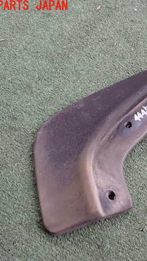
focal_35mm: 44
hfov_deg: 26.1
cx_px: 137
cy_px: 130
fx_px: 305
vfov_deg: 46.4
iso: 200
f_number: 2.3
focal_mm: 5.4
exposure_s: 1/125
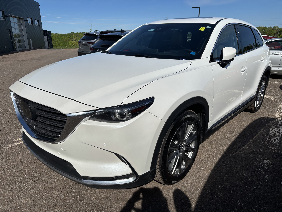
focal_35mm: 26
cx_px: 141
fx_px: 212
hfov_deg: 67.3
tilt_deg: -17.5
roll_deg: +1.2
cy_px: 106
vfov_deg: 53.1
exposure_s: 1/10989
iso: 50
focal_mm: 5.96
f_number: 1.6
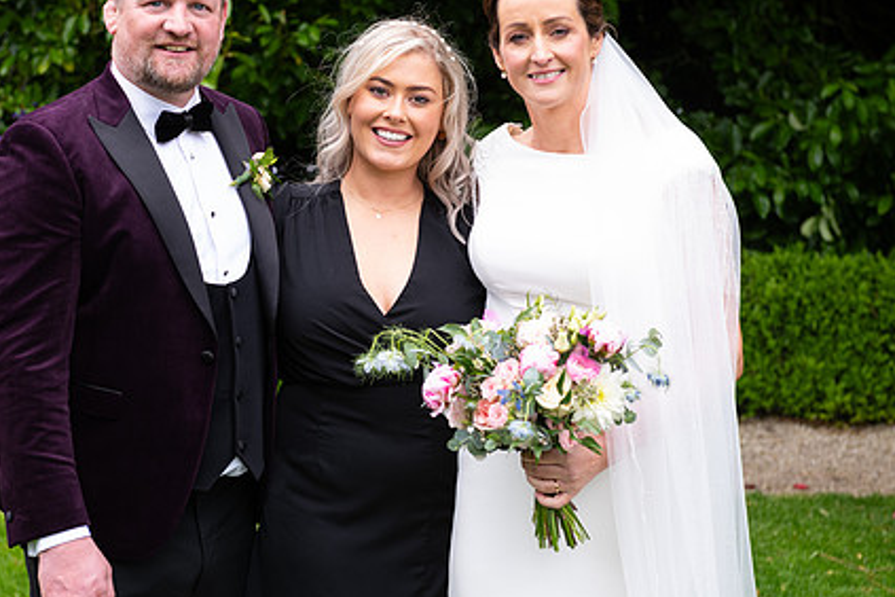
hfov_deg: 21.2
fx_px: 2386
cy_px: 238
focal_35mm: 96
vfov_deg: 14.2
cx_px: 341
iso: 400
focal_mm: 70
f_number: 5
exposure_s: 1/200
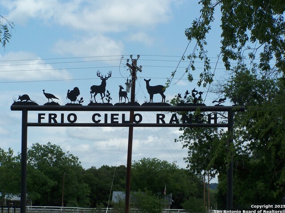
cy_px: 107
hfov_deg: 16.7
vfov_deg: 12.6
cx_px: 143
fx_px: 971
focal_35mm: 118
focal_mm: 19.4
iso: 80
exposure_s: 1/750
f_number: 4.5
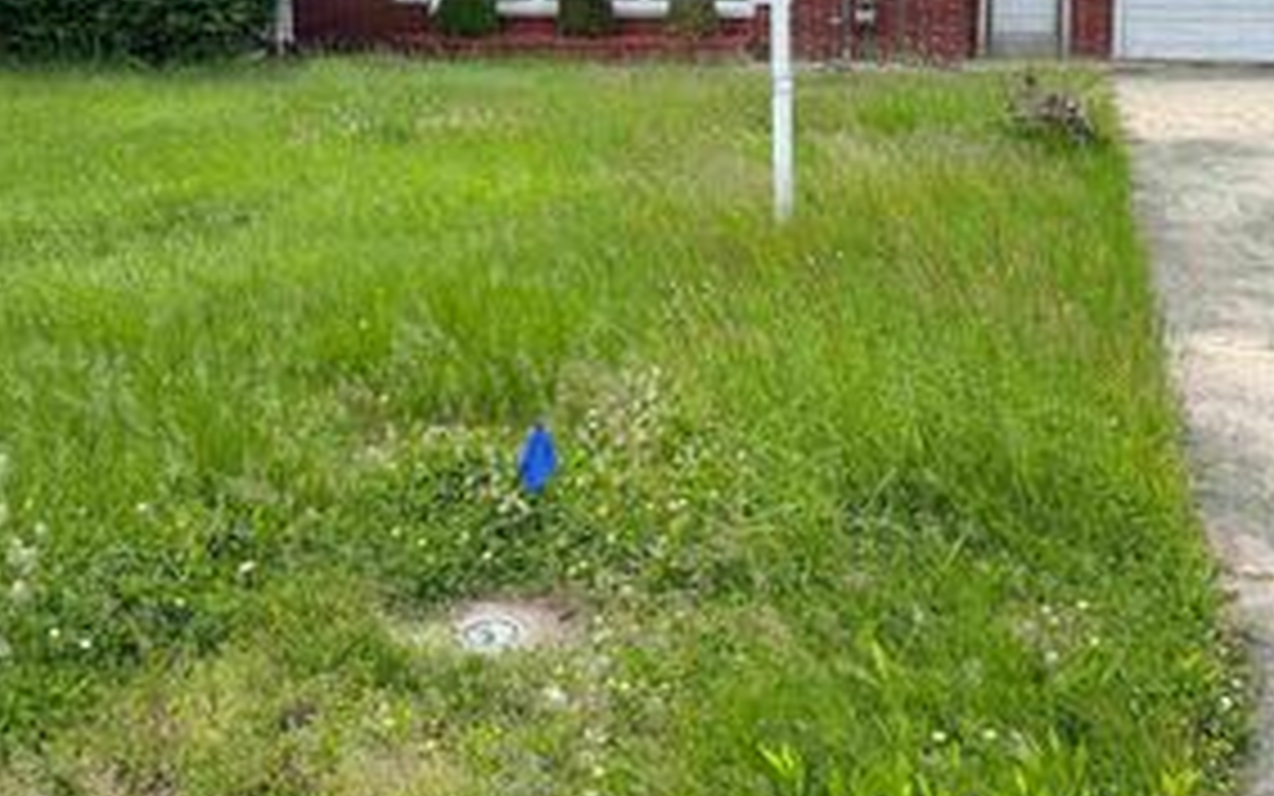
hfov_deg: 44.3
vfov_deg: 27.8
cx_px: 671
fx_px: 1563
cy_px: 124
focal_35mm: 45
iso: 100
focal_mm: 6.76
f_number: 1.78
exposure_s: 1/2801
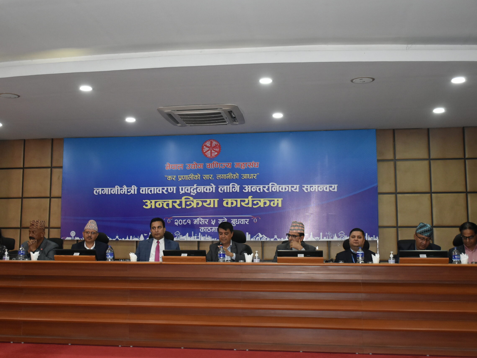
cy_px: 179
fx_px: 537
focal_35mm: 39
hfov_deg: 47.8
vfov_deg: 36.8
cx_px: 221
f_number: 3.8
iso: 1600
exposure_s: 1/125
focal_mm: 24
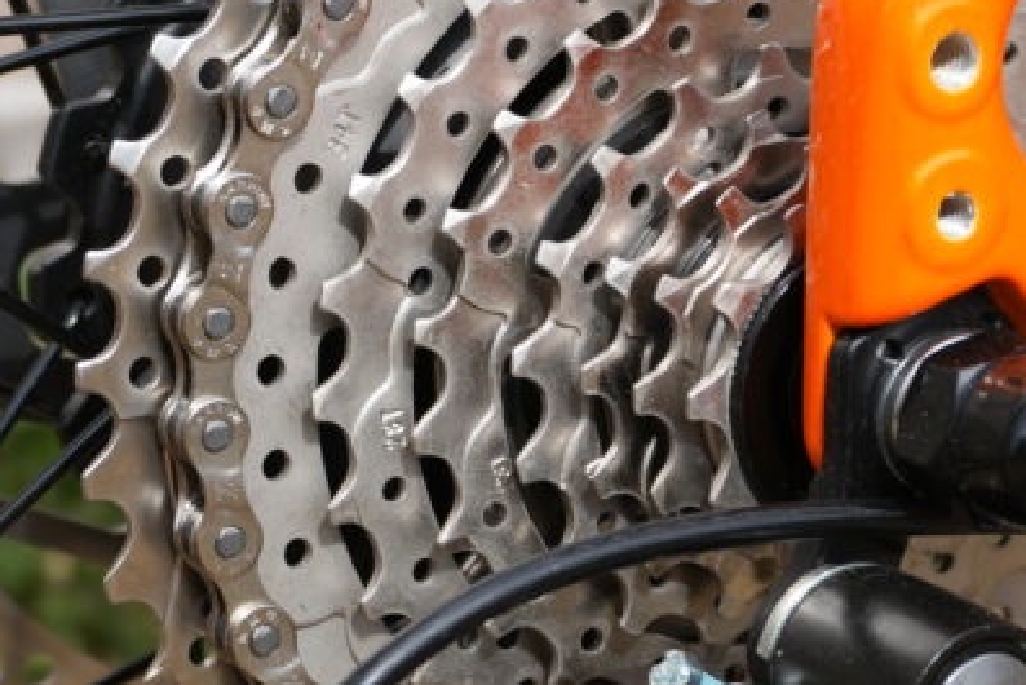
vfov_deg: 10.8
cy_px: 336
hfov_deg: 16.0
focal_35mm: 127
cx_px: 246
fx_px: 3621
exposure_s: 1/320
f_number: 4.5
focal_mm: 28
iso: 100
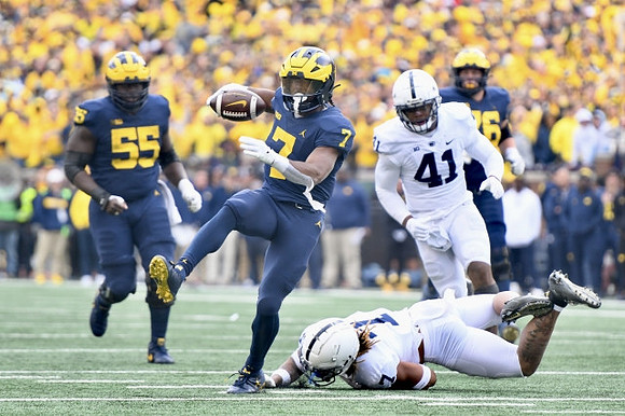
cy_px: 208
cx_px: 312
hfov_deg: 6.9
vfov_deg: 4.6
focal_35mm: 300
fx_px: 5205
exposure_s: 1/1000
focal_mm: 200
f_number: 2.8
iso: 500
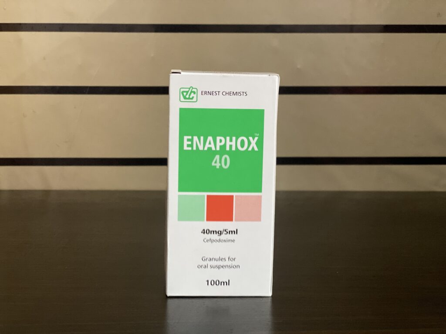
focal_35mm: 52
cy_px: 167
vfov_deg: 28.0
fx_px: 670
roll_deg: +1.4
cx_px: 223
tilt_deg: -7.0
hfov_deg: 36.8
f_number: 2
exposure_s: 1/76
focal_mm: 6
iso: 250
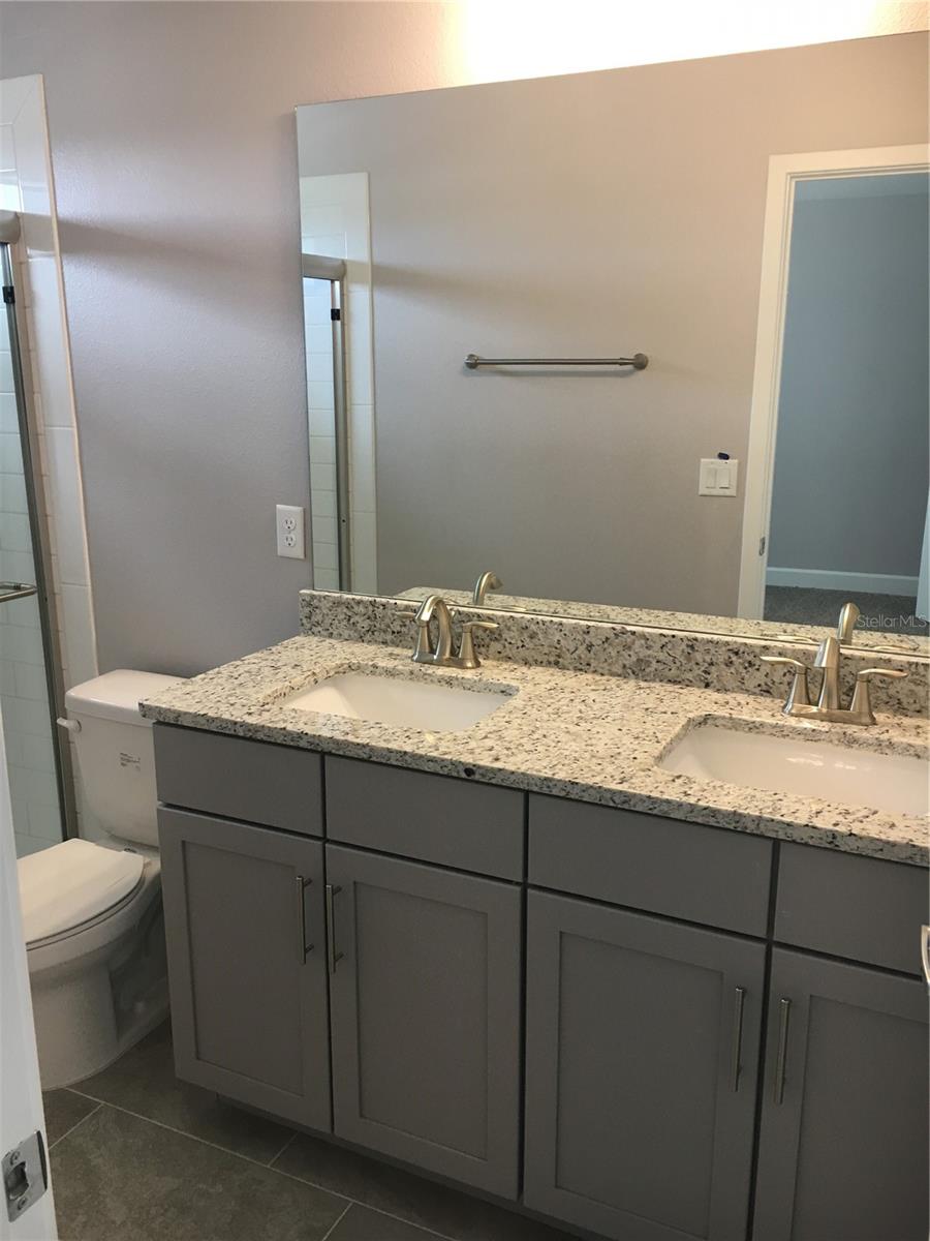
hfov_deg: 48.2
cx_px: 465
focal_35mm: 29
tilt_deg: -13.9
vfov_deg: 61.7
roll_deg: -0.3
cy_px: 620
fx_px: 1039
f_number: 2.2
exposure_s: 1/33
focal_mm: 4.15
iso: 50
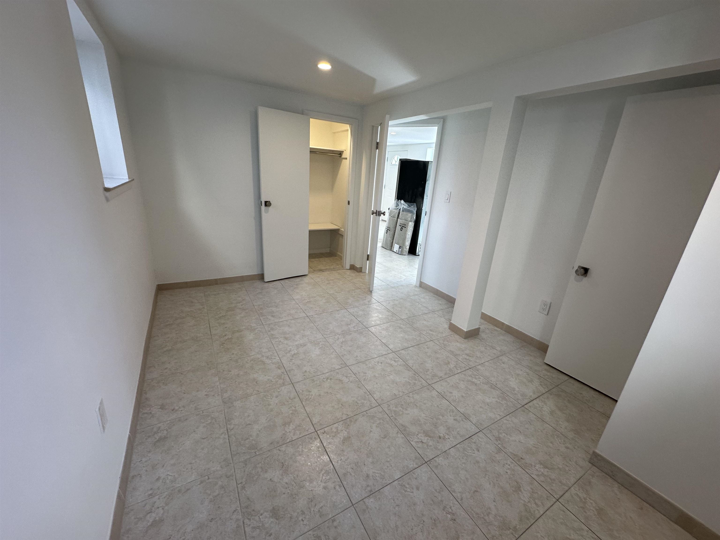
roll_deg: -4.1
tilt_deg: -18.2
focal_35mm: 14
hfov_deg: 102.1
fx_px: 291
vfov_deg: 85.7
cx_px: 360
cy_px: 270
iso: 100
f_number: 2.2
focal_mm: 2.22
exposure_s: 1/120
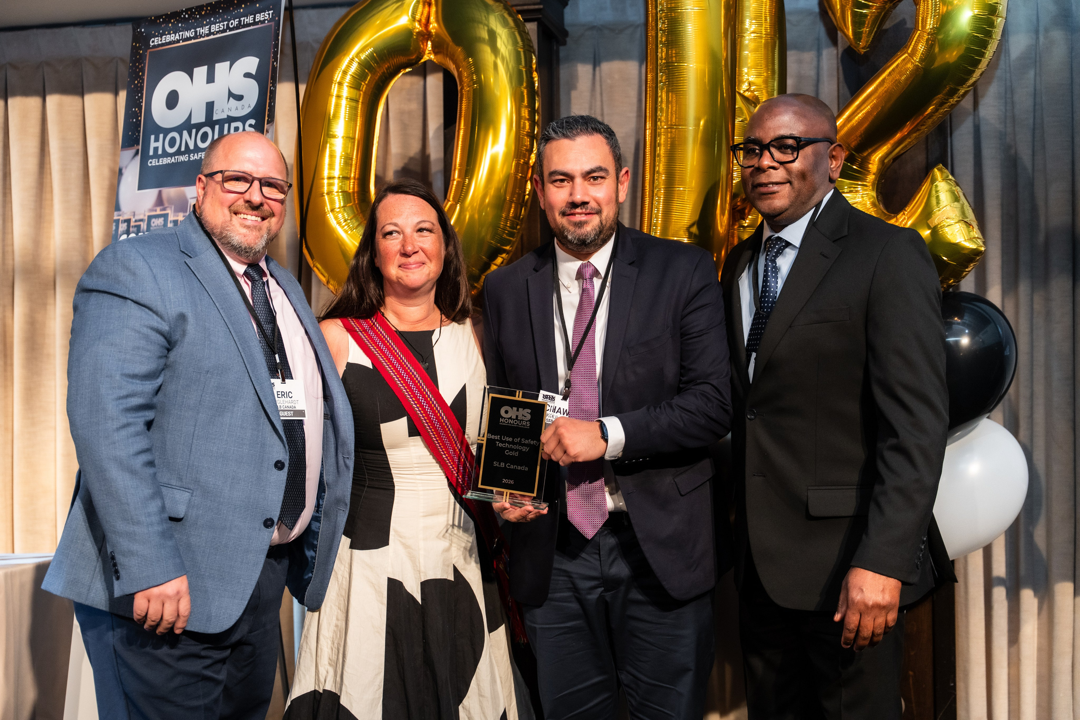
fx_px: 1395
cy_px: 360
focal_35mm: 46
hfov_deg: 42.3
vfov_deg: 28.9
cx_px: 540
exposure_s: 1/160
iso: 1600
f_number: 2.8
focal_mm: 46.5
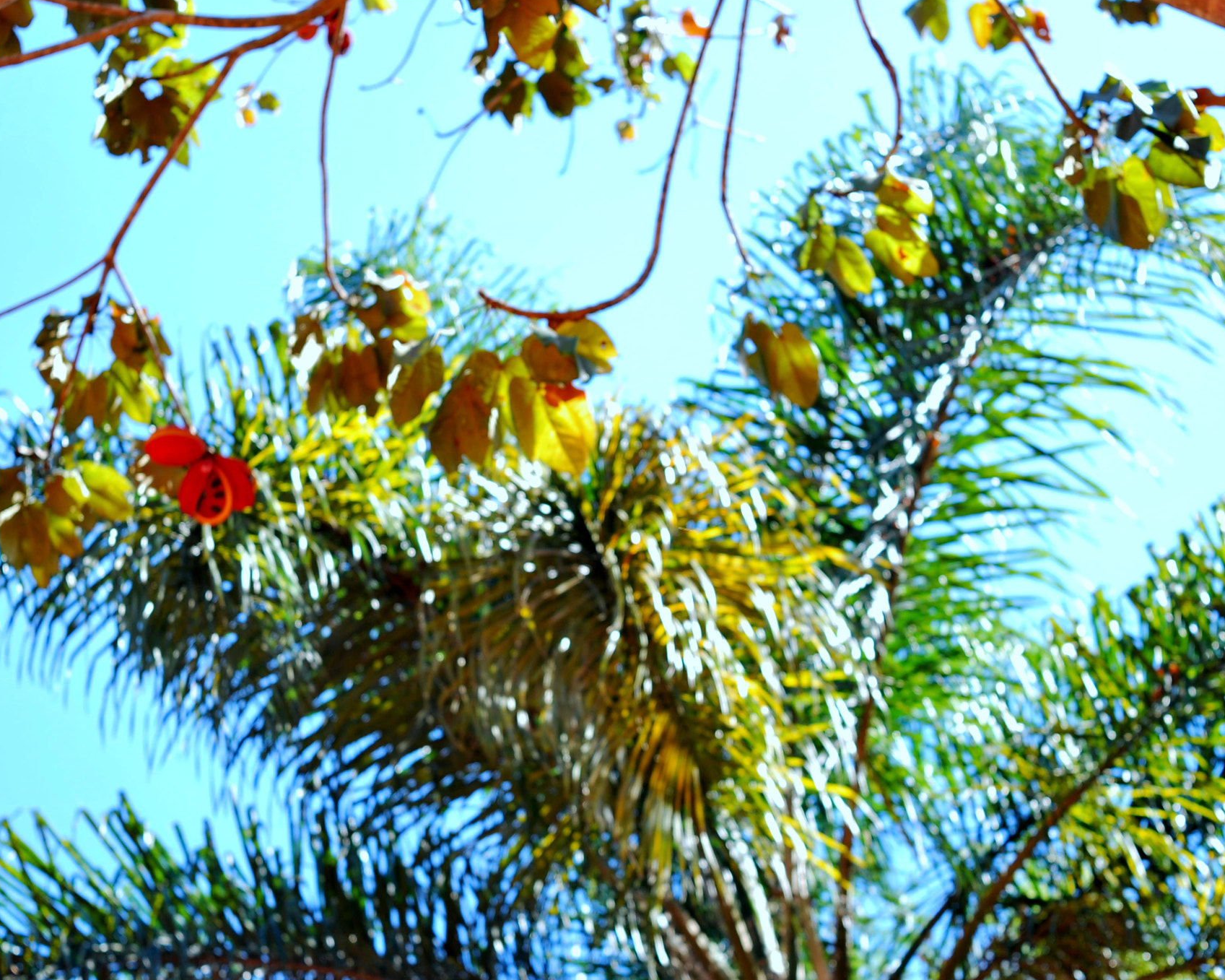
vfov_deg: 16.4
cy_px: 491
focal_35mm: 94
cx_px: 595
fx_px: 3392
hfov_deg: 20.5
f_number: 5.6
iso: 100
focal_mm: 55
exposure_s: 1/60
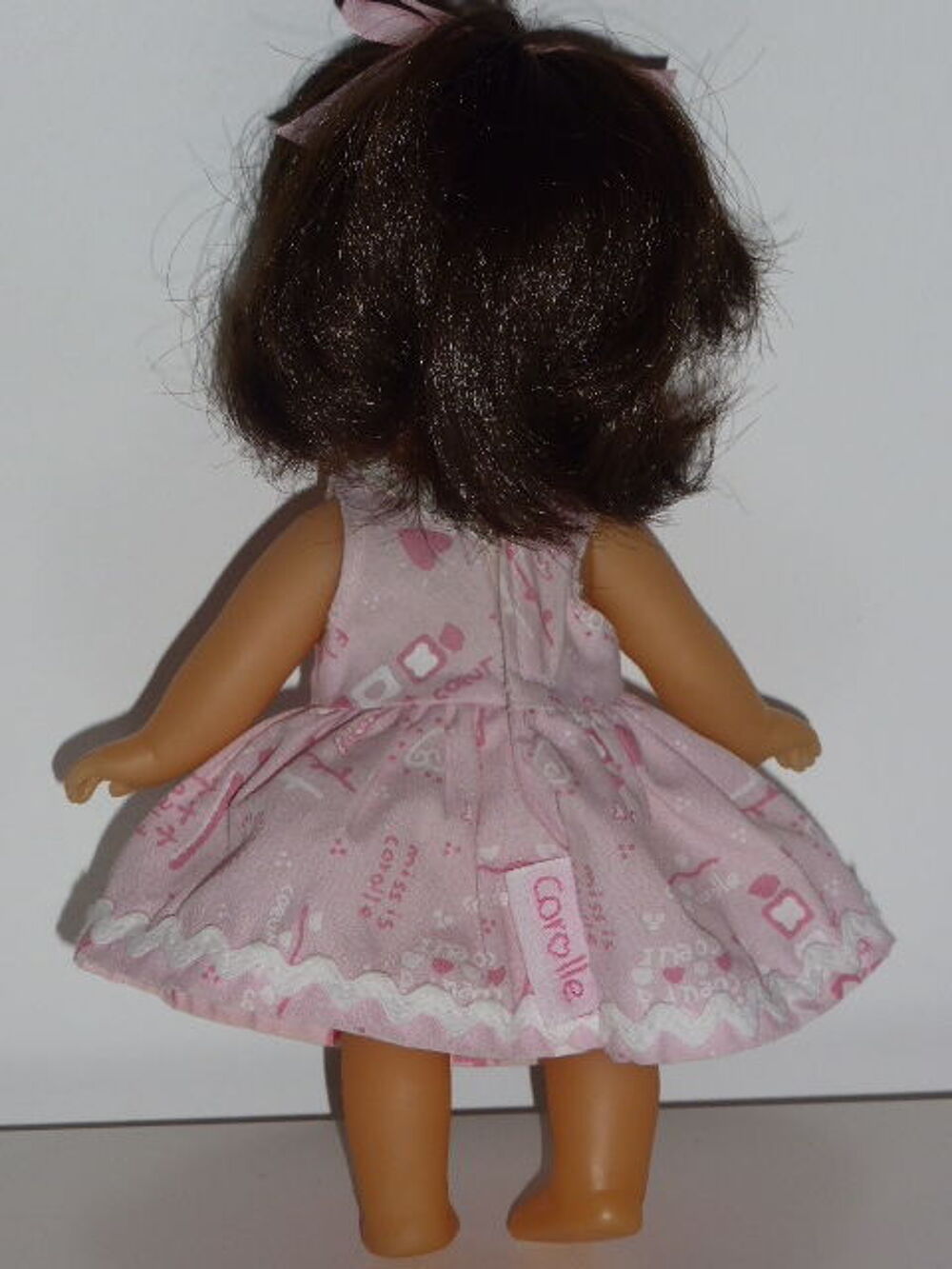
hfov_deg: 13.3
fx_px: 4070
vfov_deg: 17.7
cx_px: 476
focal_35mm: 111
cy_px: 634
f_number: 5.3
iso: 100
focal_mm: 18.2
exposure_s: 1/60
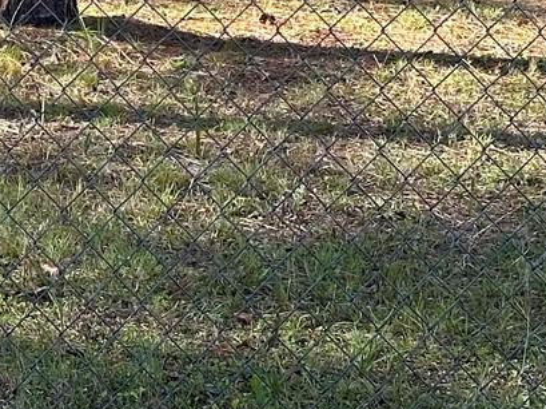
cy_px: -356
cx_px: -96
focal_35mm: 188
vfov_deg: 7.6
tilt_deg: -2.2
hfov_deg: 10.4
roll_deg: -0.4
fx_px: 2963
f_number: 1.78
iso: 64
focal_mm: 6.86
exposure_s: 1/714
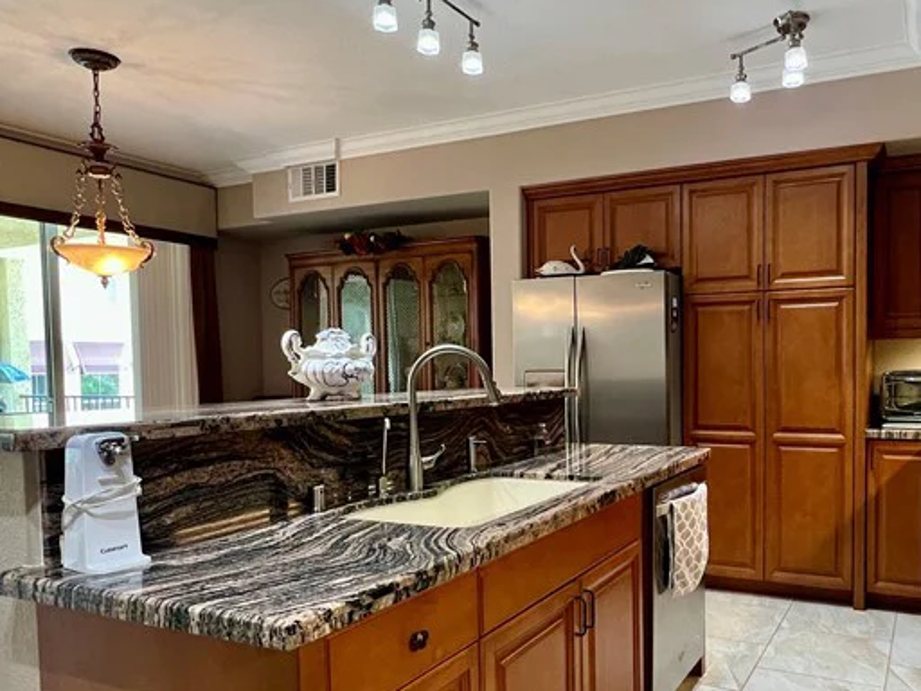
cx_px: 597
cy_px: 405
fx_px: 692
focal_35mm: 26
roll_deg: -0.1
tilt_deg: -3.8
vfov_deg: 52.8
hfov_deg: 65.9
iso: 320
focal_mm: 1.57
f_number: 1.8
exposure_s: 1/60
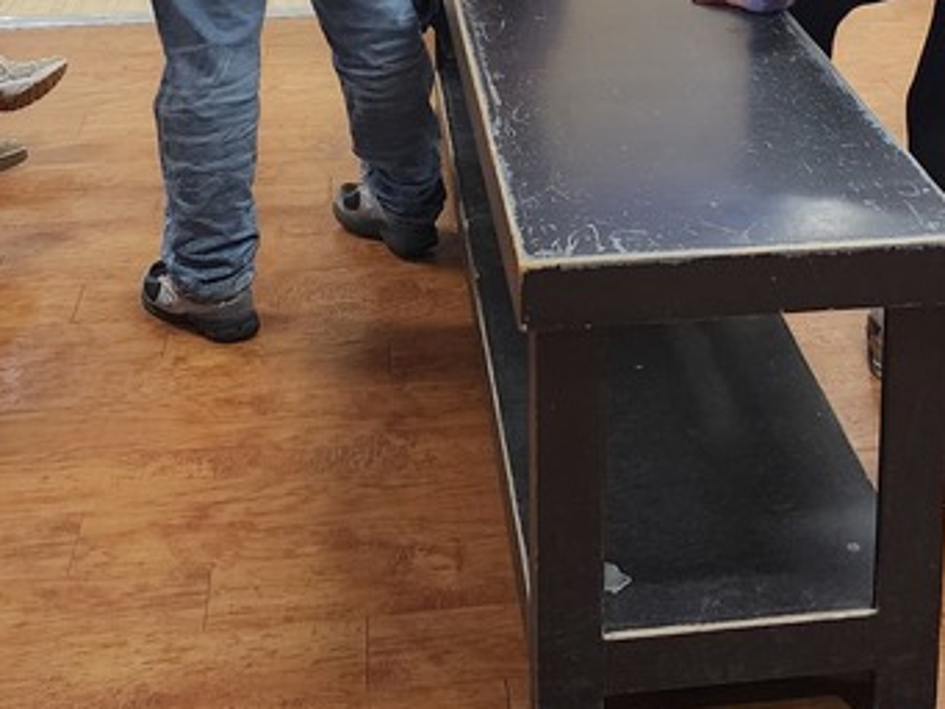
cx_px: 637
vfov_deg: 20.6
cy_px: -11
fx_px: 1884
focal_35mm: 69
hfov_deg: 28.0
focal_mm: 6.4
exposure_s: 1/120
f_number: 1.8
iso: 500
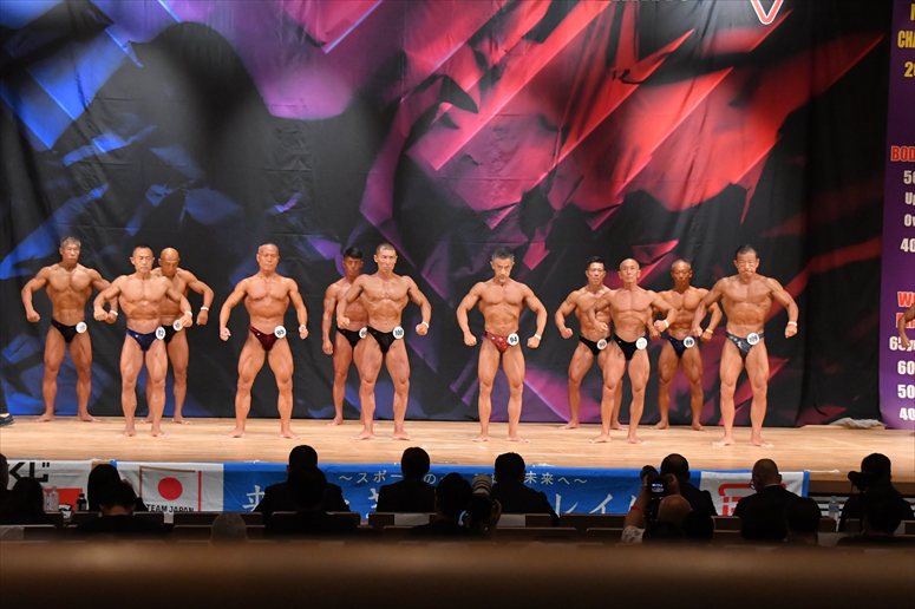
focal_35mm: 105
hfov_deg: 19.5
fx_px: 2667
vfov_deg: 13.0
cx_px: 458
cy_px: 304
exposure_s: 1/400
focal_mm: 70
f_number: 5.6
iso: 6400
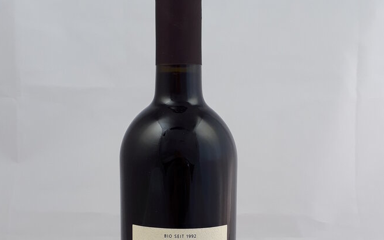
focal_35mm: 39
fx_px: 408
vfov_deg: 31.6
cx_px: 189
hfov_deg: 50.4
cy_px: 205
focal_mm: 3.6
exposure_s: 1/100
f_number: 1.9
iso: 40
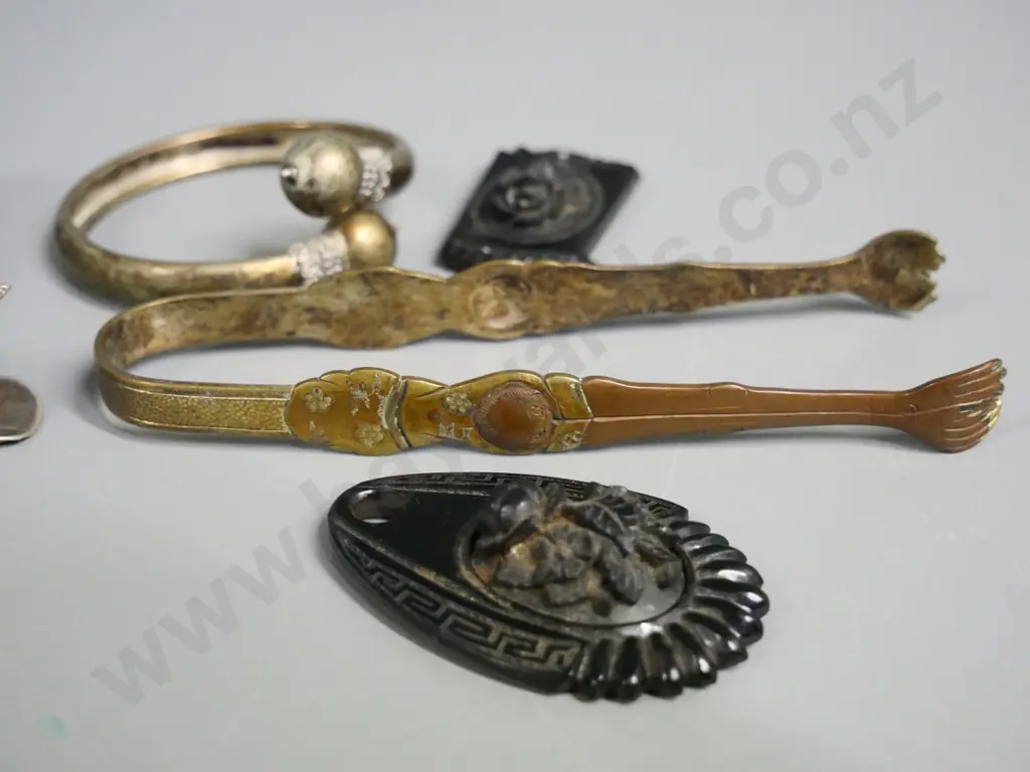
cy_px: 386
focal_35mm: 46
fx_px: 1369
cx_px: 515
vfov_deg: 31.5
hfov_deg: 41.2
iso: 3200
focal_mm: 23
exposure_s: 1/60
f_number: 4.3
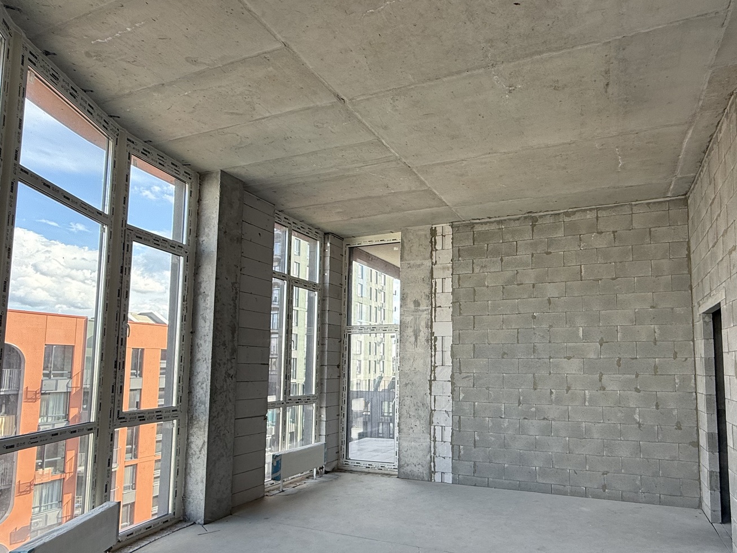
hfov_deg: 75.7
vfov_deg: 60.6
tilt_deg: +5.6
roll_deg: -0.2
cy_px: 328
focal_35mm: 22
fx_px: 468
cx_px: 434
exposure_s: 1/185
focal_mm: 2.22
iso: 64
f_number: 2.2
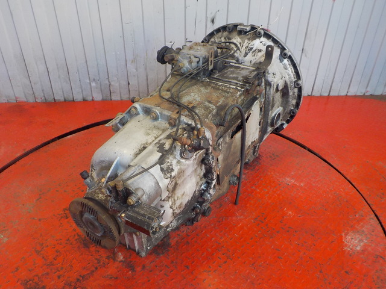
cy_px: 144
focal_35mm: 30
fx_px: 335
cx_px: 193
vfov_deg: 46.8
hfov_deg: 60.0
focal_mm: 4.1
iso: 125
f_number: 3.3
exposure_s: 1/30
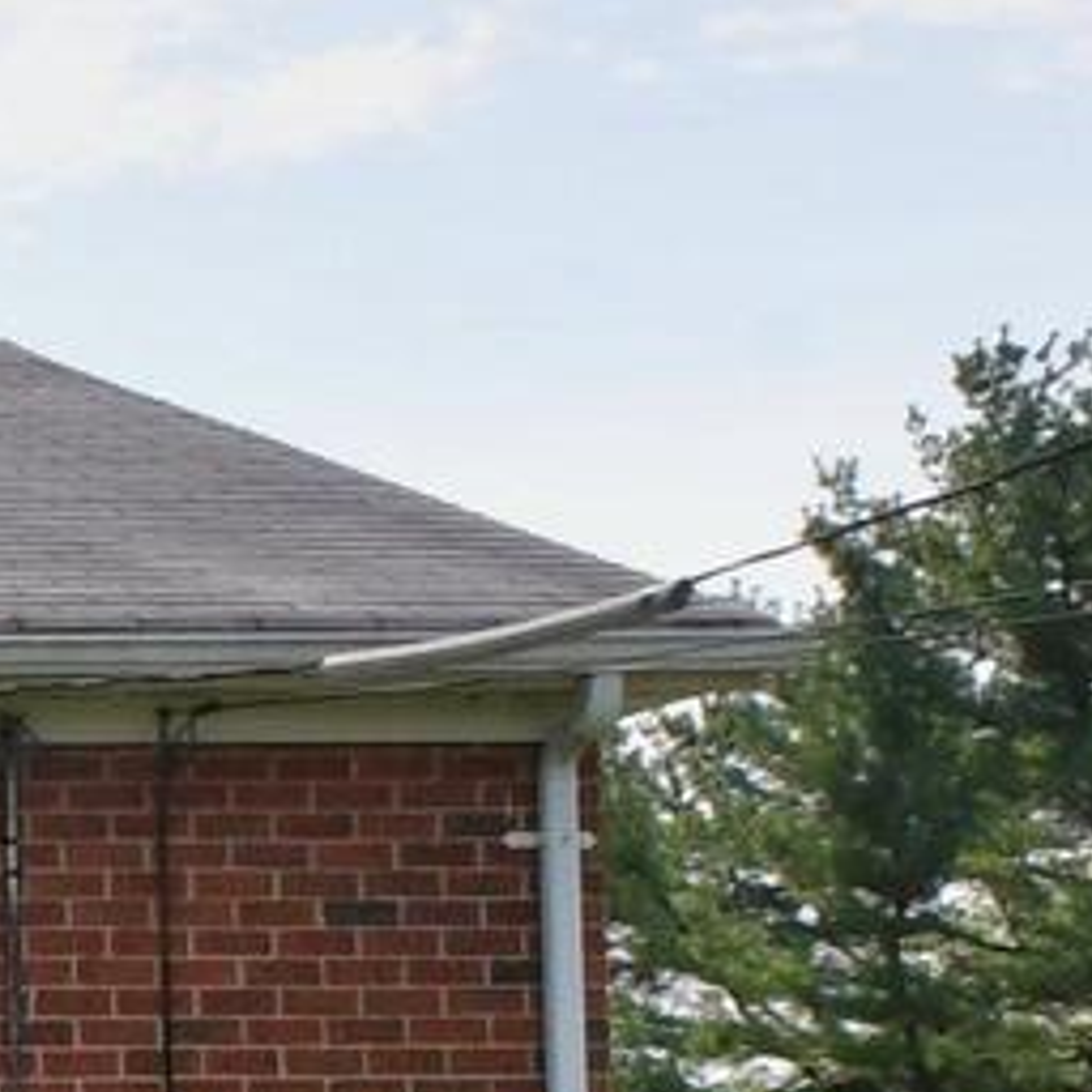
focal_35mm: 102
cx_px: -1553
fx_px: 3640
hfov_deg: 12.9
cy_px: 996
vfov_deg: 16.8
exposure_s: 1/320
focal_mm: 10
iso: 400
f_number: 18
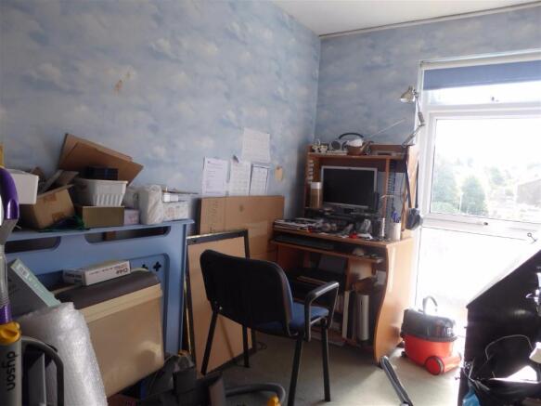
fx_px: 391
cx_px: 270
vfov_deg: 54.9
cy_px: 203
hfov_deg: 69.4
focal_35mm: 25
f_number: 3.3
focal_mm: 4.3
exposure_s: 1/60
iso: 125
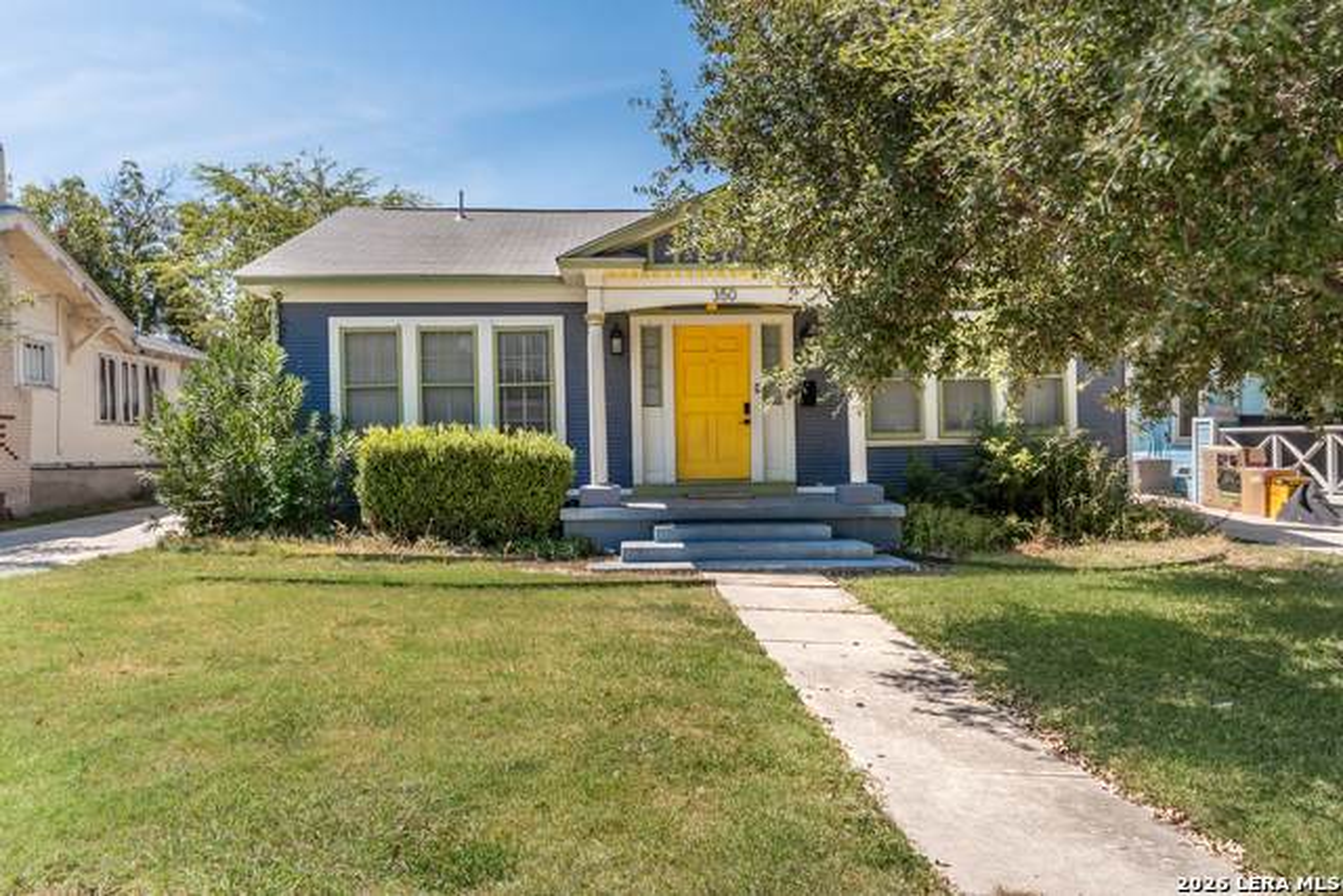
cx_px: 672
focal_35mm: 24
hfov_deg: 73.7
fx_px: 895
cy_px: 448
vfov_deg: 53.2
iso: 250
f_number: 8
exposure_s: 1/1600
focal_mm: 16
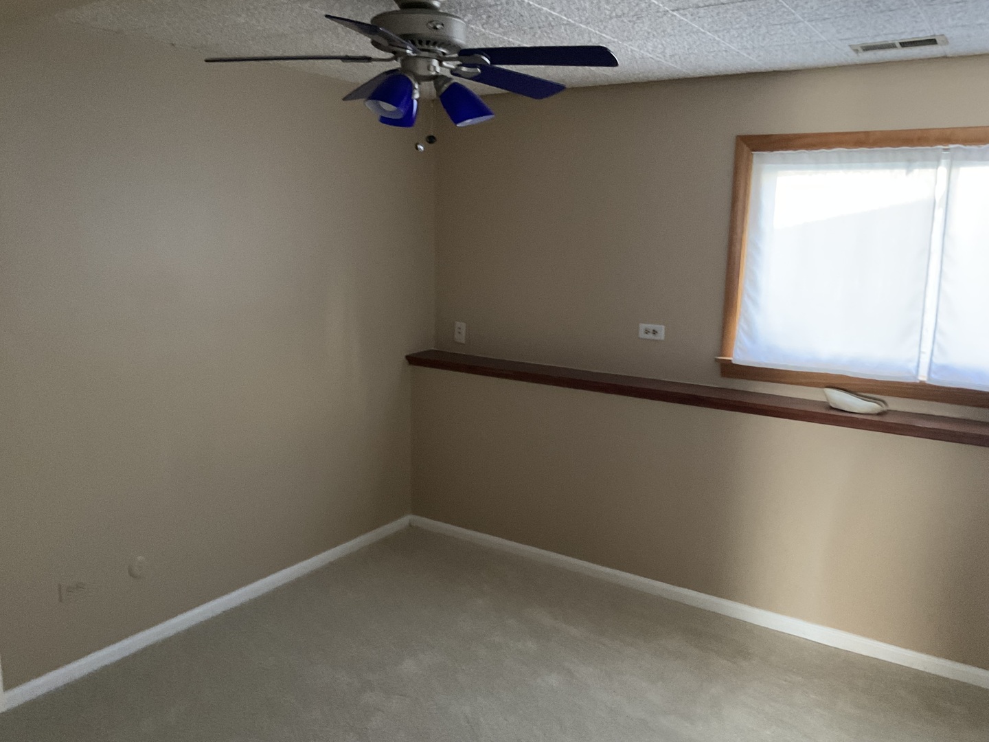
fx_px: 829
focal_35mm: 29
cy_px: 371
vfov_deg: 48.2
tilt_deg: -10.8
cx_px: 494
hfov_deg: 61.7
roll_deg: -1.7
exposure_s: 1/30
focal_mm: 3
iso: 500
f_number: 1.8
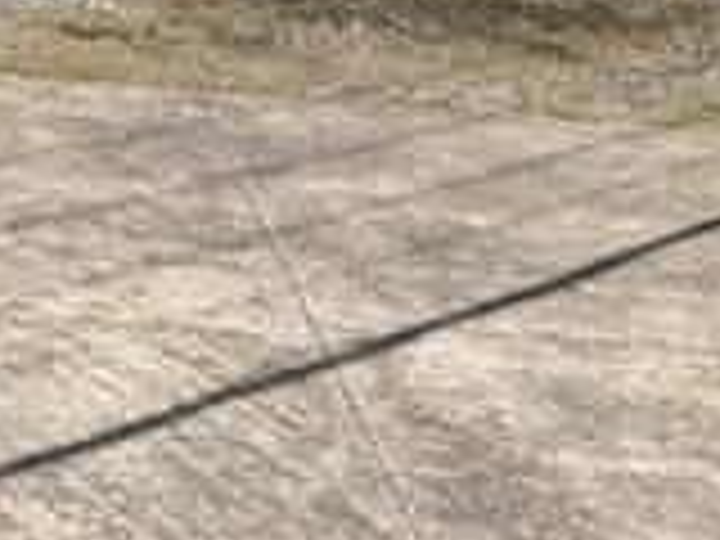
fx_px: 1997
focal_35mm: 96
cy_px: -495
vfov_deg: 13.5
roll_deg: -1.5
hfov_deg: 17.5
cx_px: -486
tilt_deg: +2.5
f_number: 1.78
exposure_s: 1/6711
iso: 80
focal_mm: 6.76
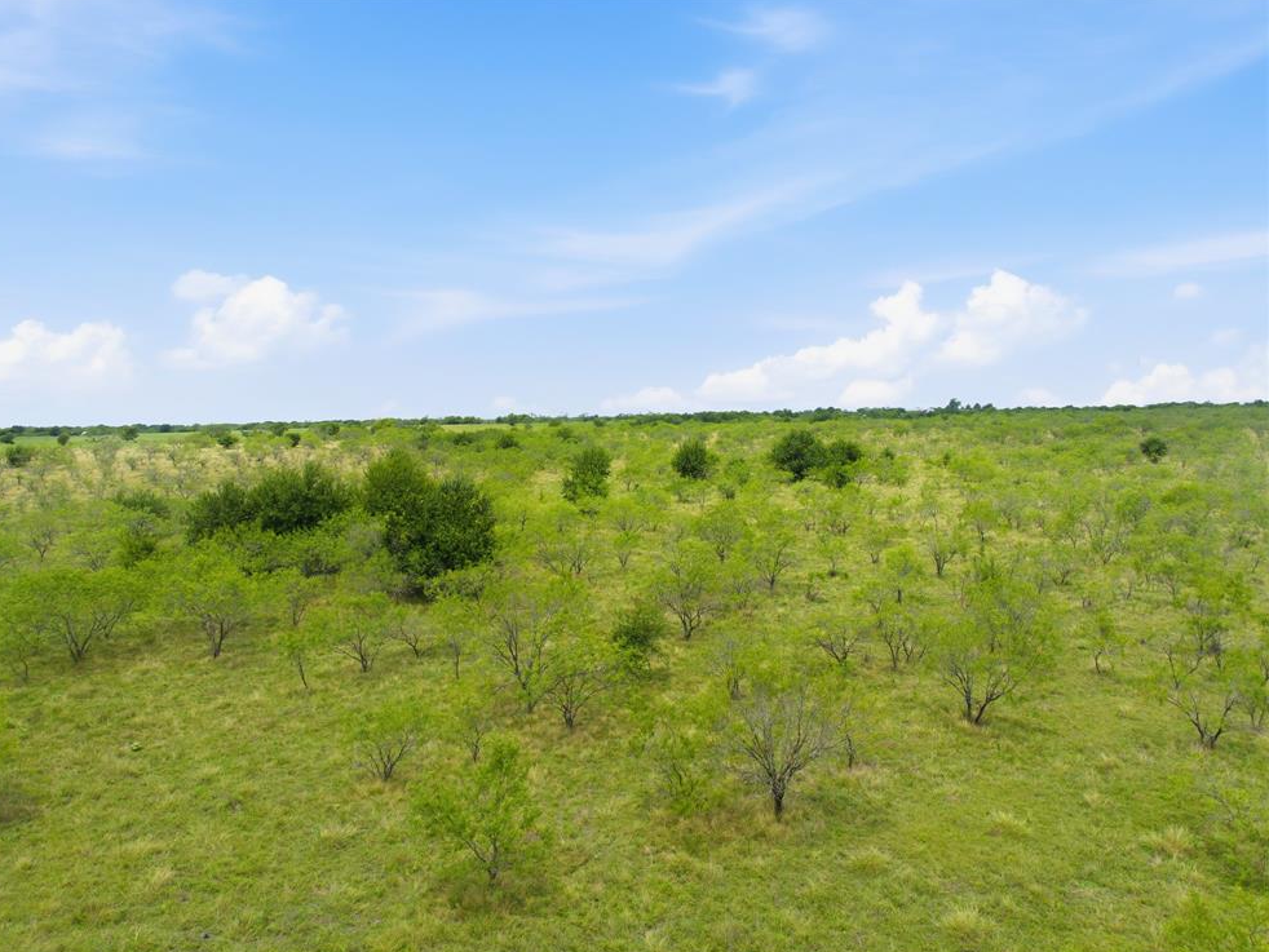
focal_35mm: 25
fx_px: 917
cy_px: 488
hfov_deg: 69.3
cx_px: 609
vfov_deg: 54.9
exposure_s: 1/2500
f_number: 2.8
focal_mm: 12.3
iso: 120
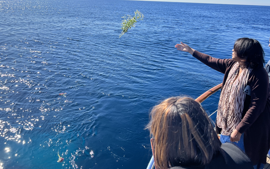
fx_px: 221
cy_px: 64
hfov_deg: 62.9
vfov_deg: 41.5
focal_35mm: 30
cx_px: 132
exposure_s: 1/4630
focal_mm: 5.7
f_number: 1.5
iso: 50
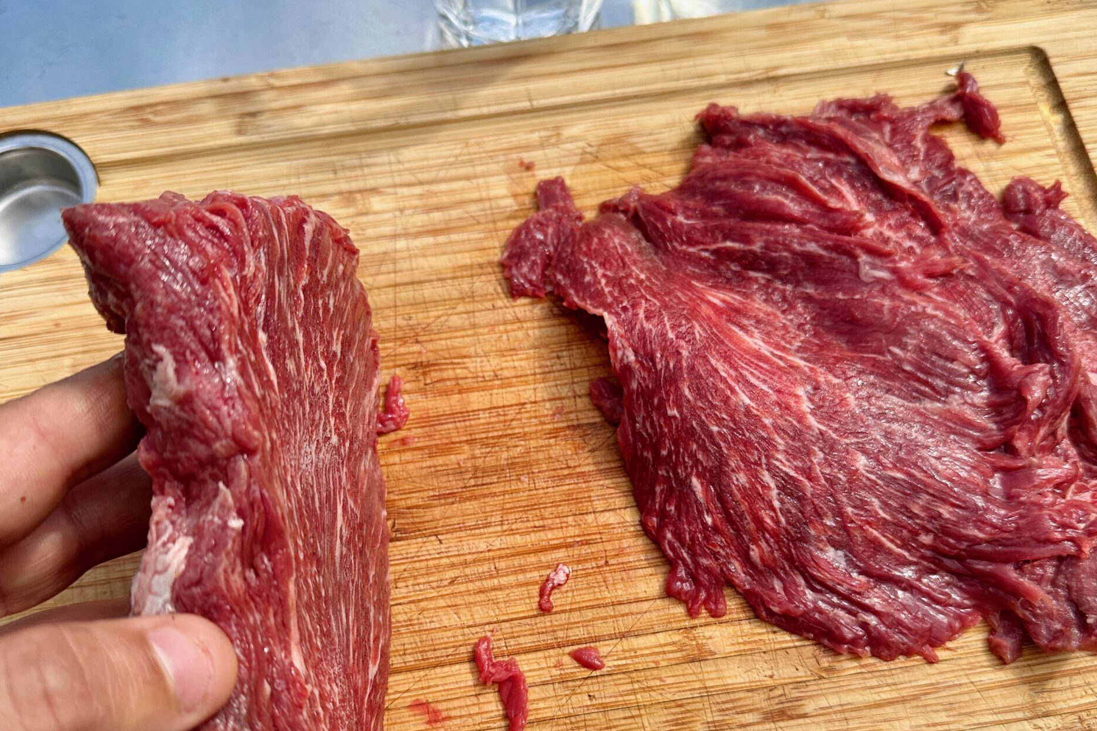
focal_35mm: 34
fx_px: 1036
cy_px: 449
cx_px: 557
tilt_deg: -67.3
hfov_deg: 55.8
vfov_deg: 38.7
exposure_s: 1/3356
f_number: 1.78
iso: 80
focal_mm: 6.86
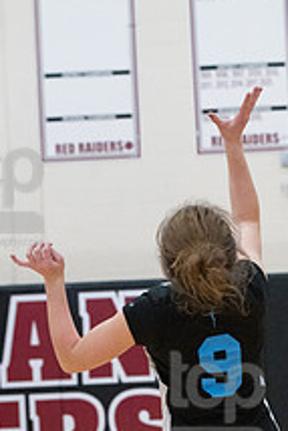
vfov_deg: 13.8
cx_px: 218
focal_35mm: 147
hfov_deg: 9.3
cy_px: 407
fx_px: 1761
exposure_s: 1/1000
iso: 6400
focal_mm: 70
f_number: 4.5
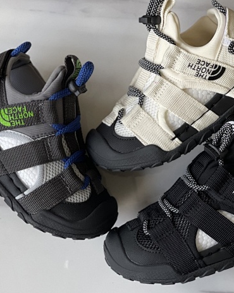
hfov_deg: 14.2
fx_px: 936
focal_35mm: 108
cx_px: 144
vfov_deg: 17.8
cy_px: 136
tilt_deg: -85.4
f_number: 2.2
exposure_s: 1/121
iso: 100
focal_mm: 7.5
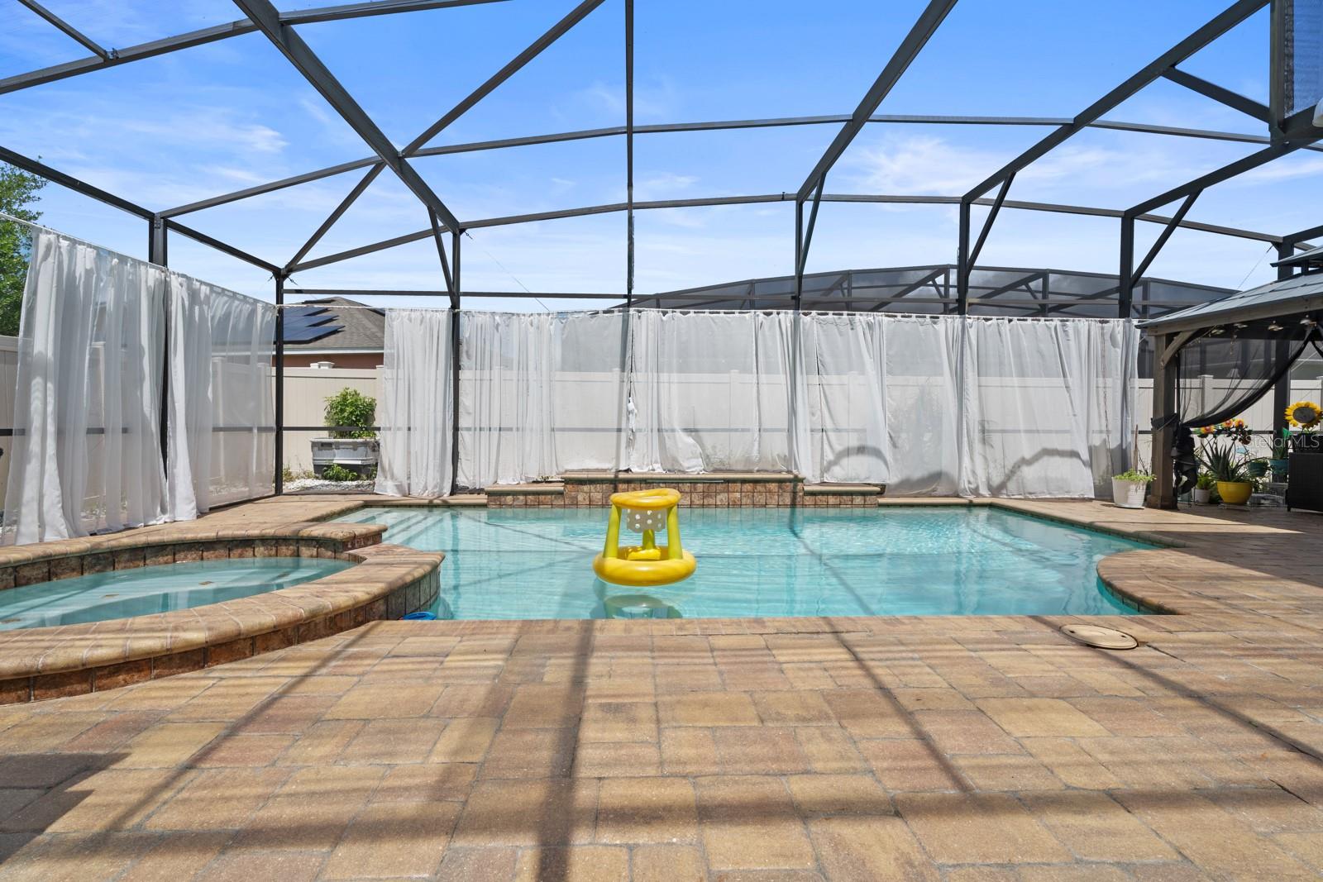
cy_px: 441
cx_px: 662
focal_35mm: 16
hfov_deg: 96.7
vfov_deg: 73.8
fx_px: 588
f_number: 9
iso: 800
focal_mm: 16
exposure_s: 1/160
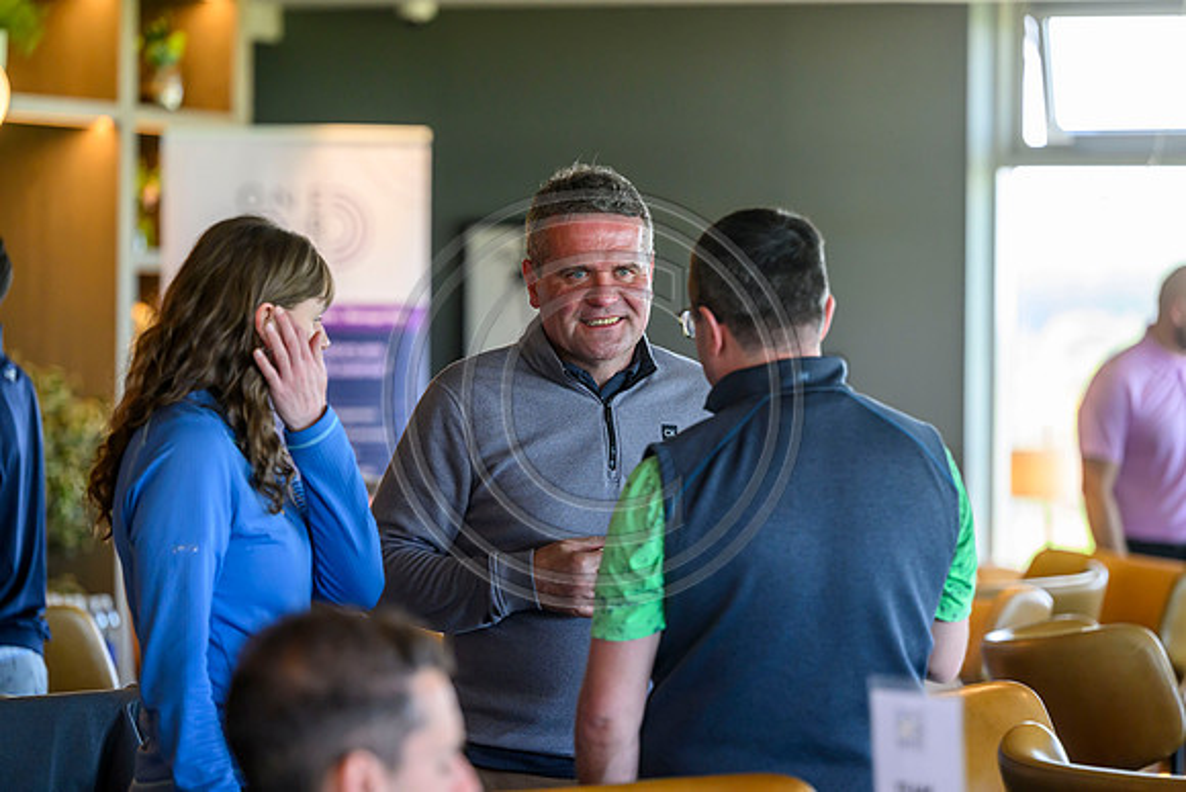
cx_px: 593
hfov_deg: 12.8
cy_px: 396
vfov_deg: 8.6
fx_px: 5272
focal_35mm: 160
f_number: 3.5
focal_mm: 160
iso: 2000
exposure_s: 1/320
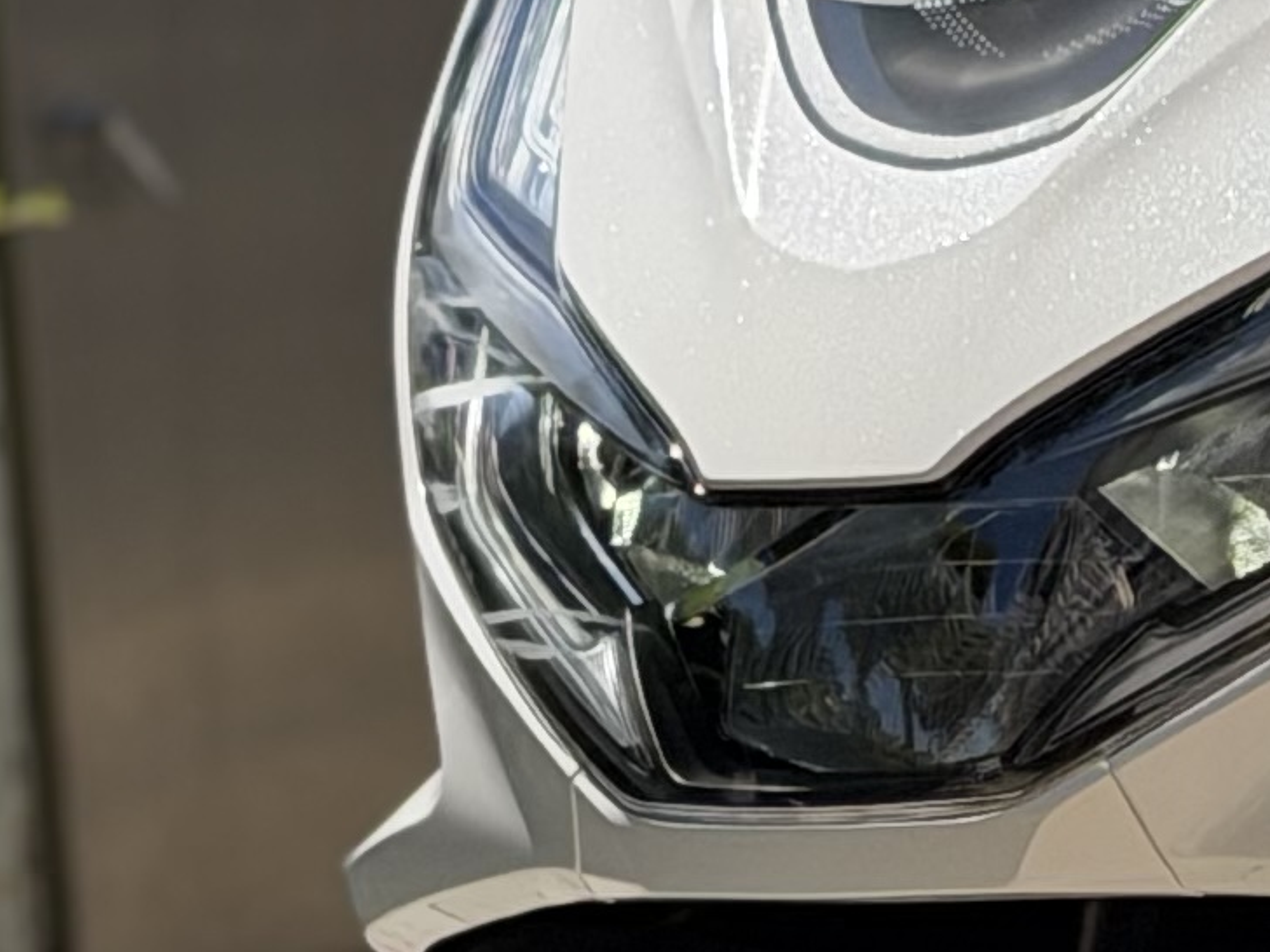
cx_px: 1598
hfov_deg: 7.4
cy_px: 832
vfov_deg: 5.6
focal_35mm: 266
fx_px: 9759
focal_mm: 6.76
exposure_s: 1/4329
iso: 64
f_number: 1.78
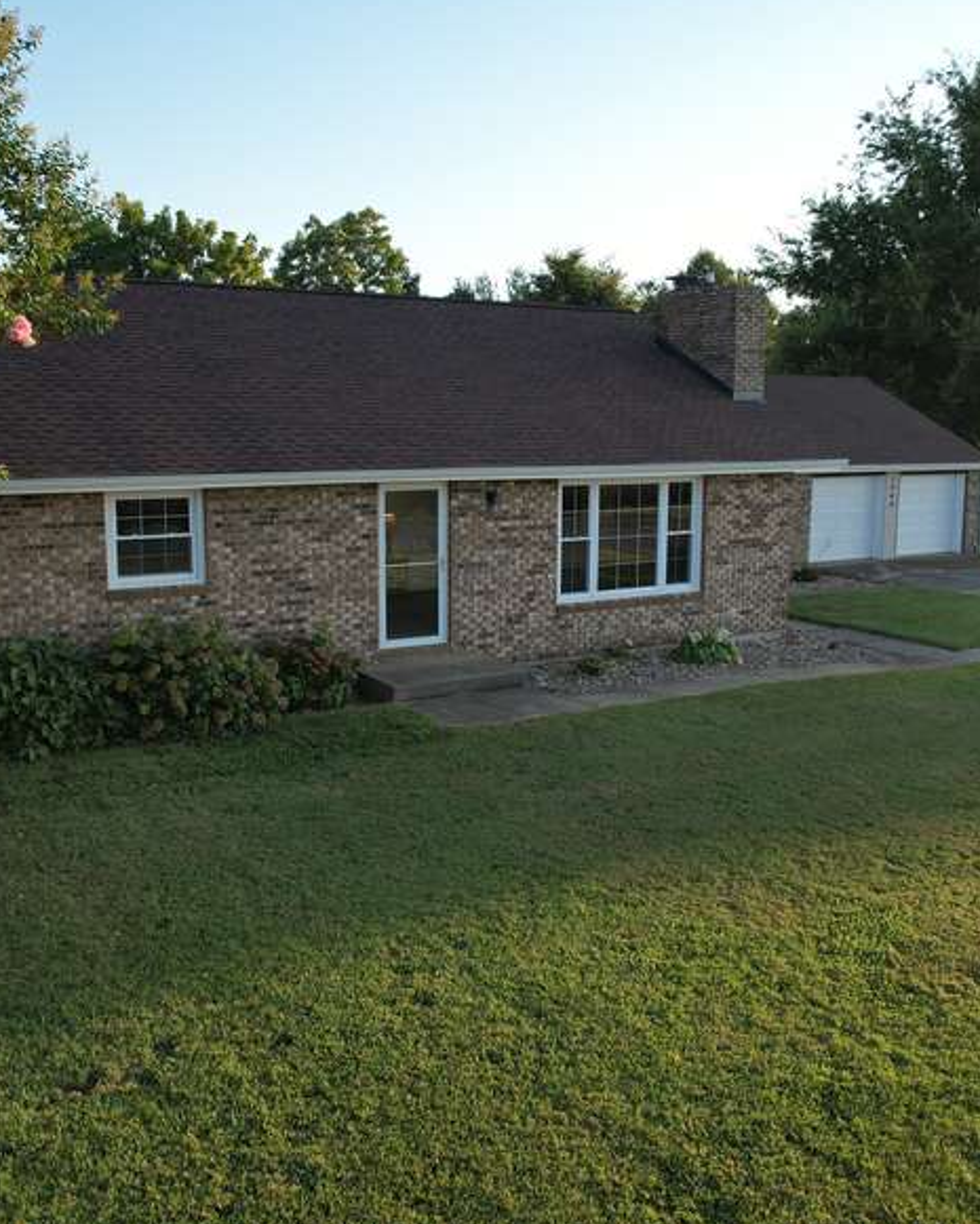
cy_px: 605
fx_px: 1160
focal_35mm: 32
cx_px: 485
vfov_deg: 55.7
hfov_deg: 45.8
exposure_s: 1/500
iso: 100
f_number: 2.8
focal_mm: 8.38
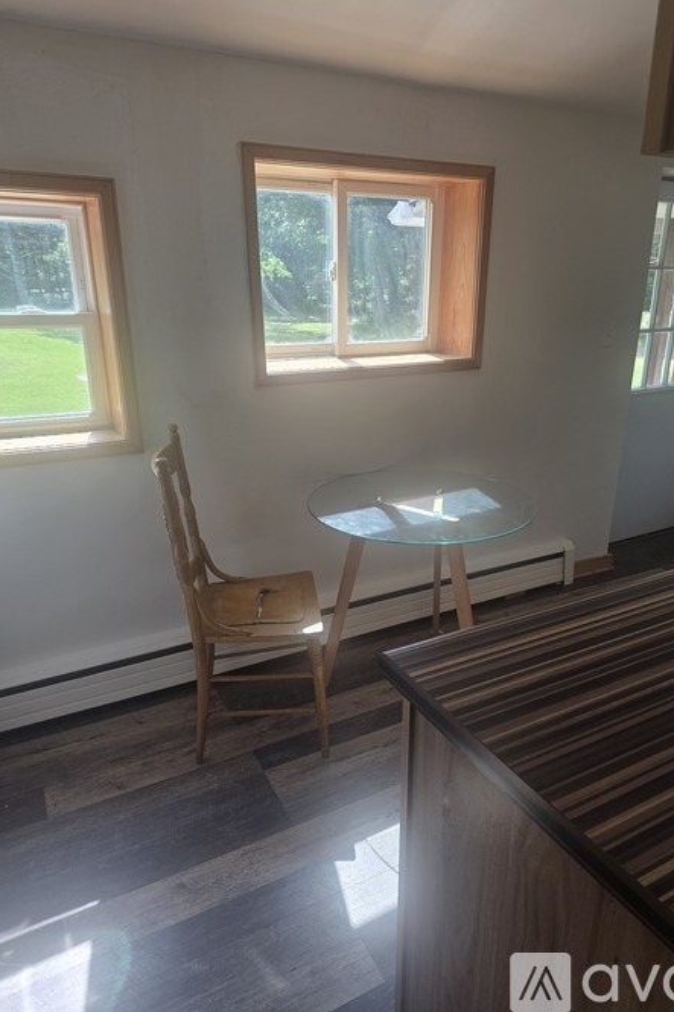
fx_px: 674
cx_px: 376
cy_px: 506
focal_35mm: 24
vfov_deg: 73.8
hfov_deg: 53.0
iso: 50
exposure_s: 1/359
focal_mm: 6.25
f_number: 1.7
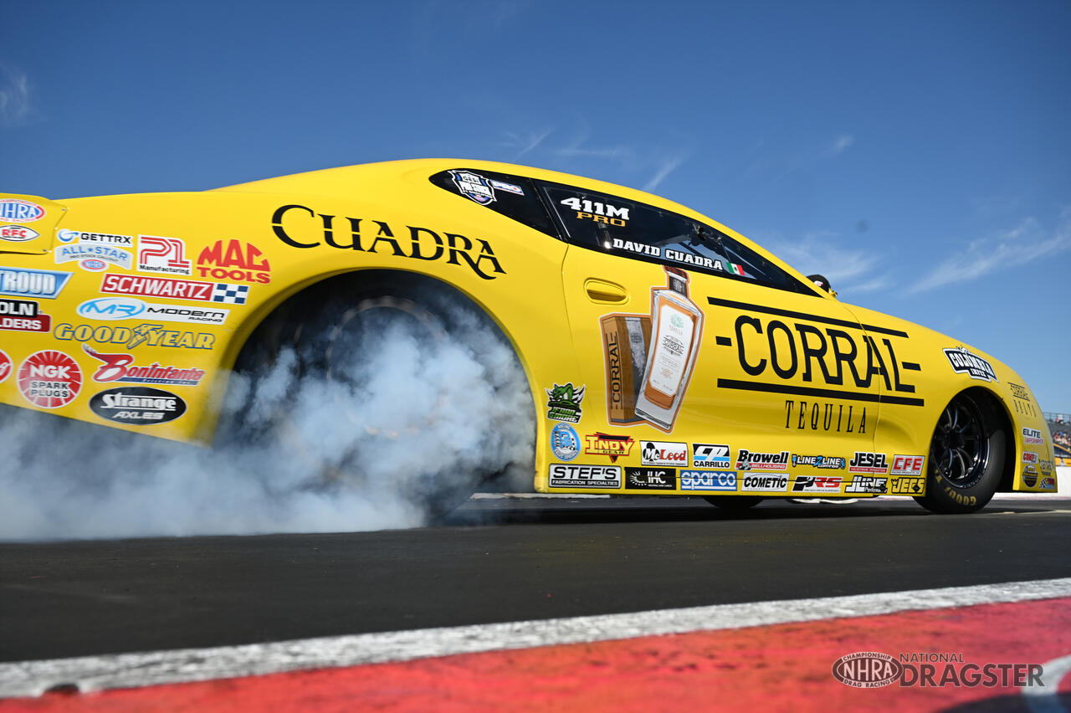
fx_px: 951
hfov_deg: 58.7
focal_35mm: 32
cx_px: 536
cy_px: 356
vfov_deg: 41.1
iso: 250
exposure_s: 1/1600
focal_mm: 32
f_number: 6.3
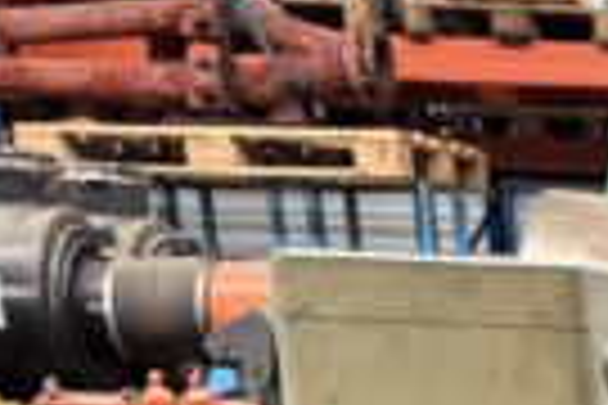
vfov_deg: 6.2
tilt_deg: -16.9
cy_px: 1521
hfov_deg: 8.8
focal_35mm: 190
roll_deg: -0.3
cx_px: 1851
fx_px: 3209
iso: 125
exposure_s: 1/50
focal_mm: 6.76
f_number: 1.78
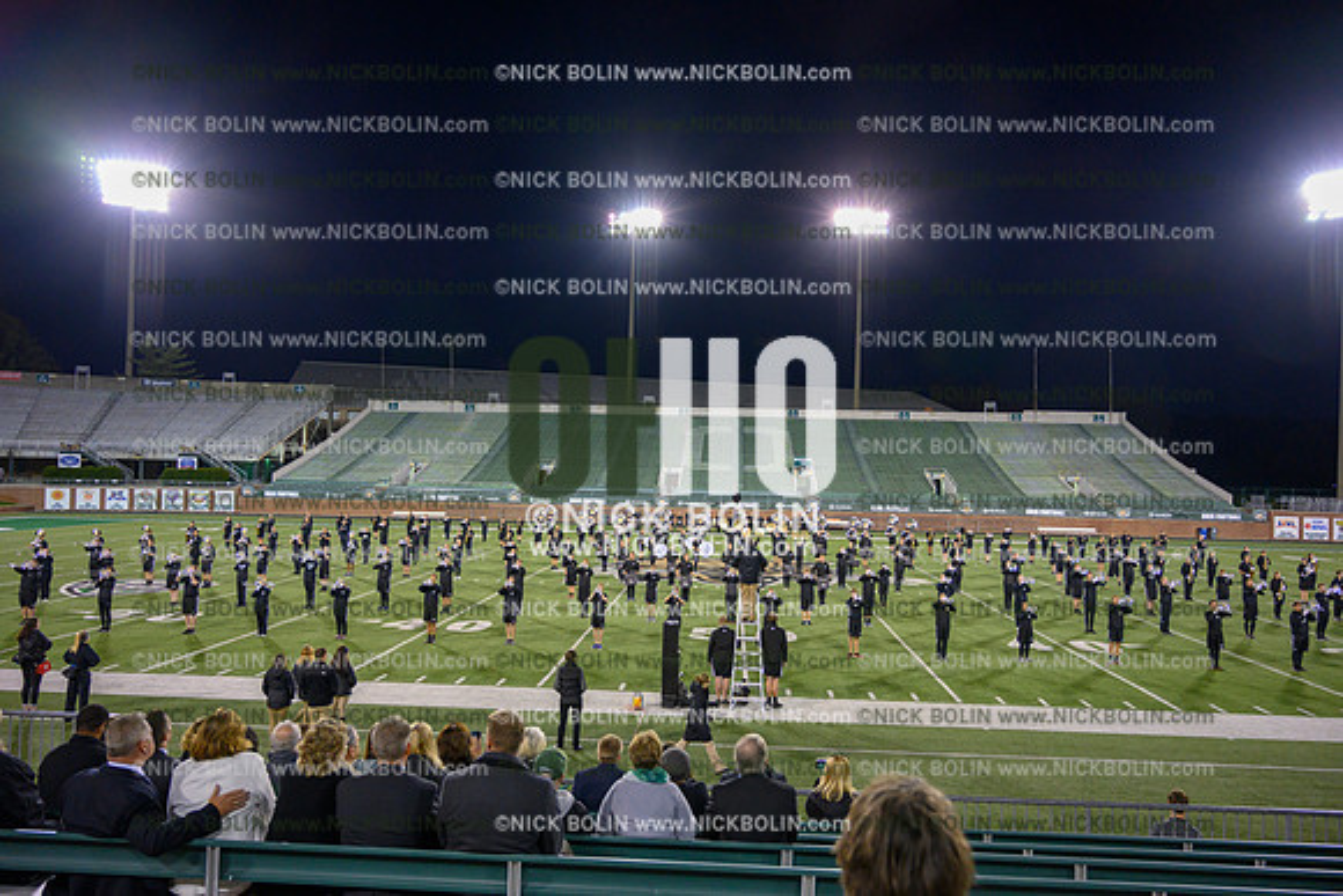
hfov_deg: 70.4
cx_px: 672
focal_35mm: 26
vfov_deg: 50.4
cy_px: 448
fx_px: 951
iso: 3200
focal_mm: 25.5
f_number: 4
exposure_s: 1/400
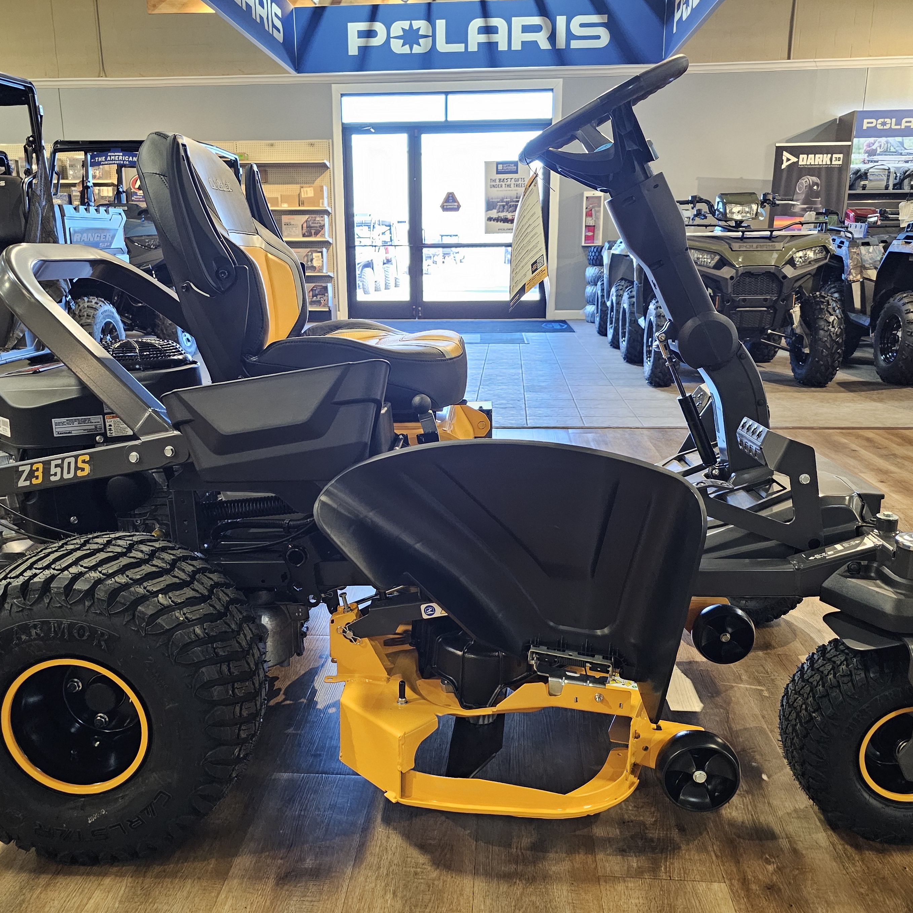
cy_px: 504
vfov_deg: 53.9
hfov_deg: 54.0
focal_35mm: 30
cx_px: 436
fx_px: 895
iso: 1000
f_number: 1.7
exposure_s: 1/120
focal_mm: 6.3
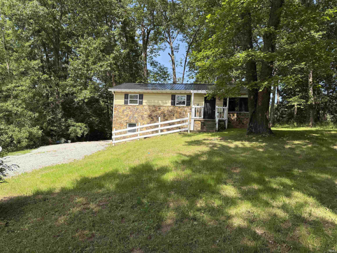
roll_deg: -3.8
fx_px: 234
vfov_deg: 56.8
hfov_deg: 71.6
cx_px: 168
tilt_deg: +1.3
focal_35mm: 24
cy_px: 126
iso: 100
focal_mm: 6.76
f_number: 1.78
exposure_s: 1/1949
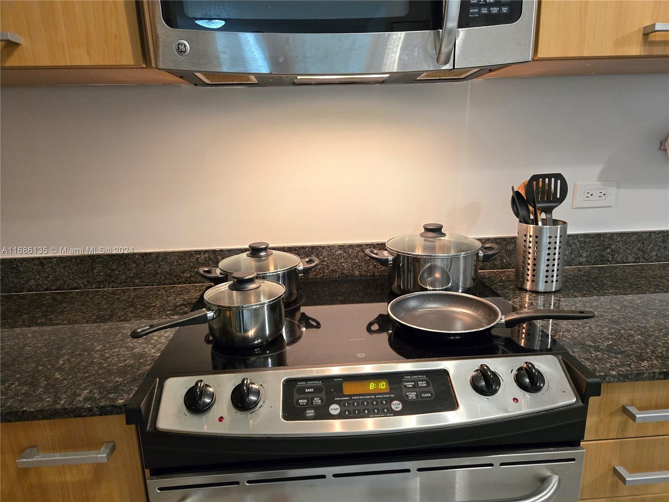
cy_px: 251
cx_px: 334
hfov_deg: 73.9
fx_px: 445
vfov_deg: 58.9
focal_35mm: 23
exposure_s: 1/60
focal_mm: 5.4
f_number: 1.8
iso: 1000
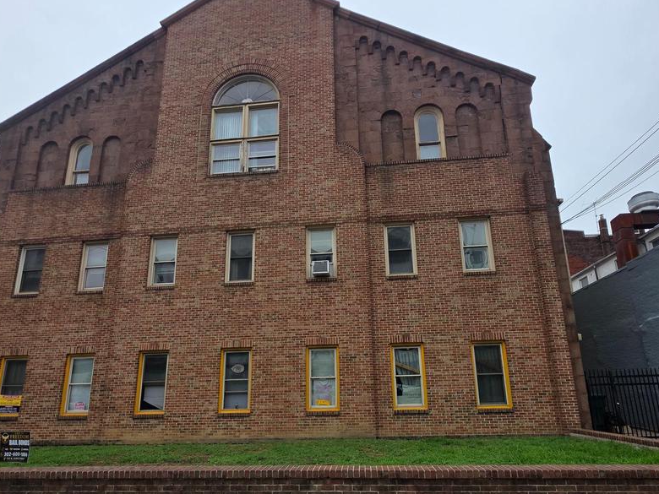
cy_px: 318
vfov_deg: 70.1
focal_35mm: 18
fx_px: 343
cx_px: 330
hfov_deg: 87.8
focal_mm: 2.2
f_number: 1.9
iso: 40
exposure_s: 1/1117
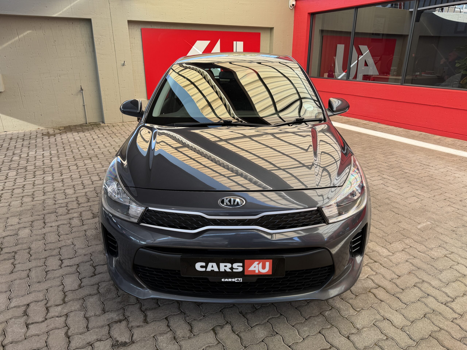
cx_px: 234
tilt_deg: -20.2
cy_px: 175
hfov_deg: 71.6
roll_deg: -0.2
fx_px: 324
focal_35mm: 24
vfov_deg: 56.8
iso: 64
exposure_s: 1/121
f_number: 1.78
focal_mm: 6.76
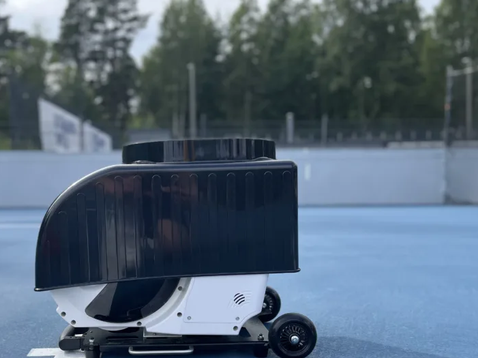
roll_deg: +1.1
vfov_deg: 37.4
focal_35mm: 38
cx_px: 177
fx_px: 524
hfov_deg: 48.5
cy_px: 228
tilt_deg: -4.4
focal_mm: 5.1
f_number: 1.6
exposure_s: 1/1186
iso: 50
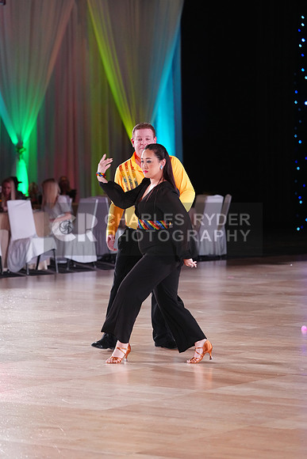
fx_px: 1598
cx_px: 154
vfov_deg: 16.4
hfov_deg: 11.0
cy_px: 230
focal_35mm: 125
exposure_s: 1/400
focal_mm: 125
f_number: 4
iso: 3200
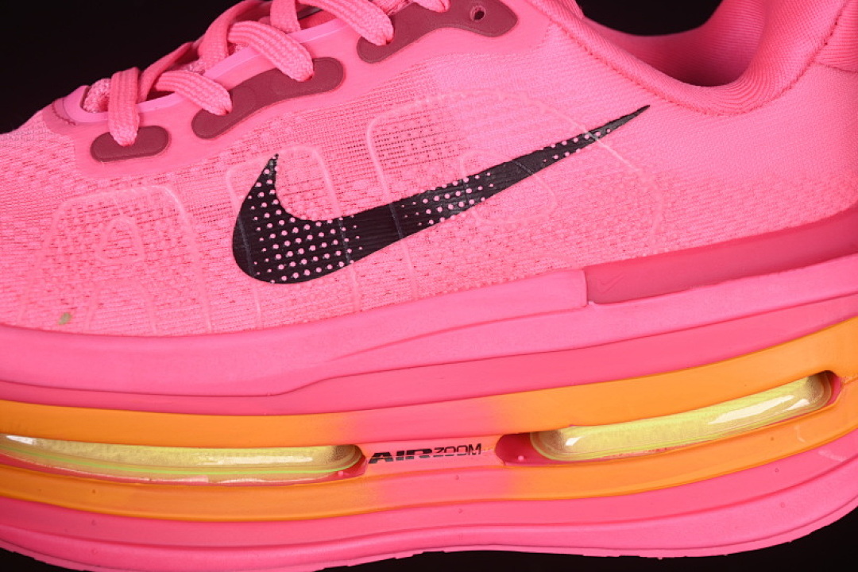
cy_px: 286
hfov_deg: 27.0
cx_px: 429
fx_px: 1787
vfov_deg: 18.2
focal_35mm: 75
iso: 160
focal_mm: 50
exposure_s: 1/80
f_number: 7.1
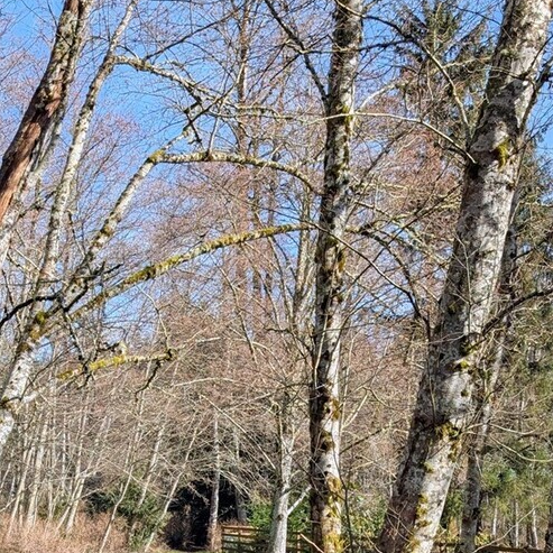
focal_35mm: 62
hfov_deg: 26.9
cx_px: 68
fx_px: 1121
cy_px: 499
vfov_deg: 26.8
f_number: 1.68
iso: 20
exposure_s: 1/540
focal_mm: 6.9
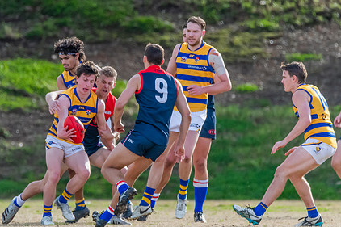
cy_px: 104
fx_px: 11504
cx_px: 91
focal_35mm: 1215
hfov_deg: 1.7
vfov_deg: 1.1
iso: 1250
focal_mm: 600
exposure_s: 1/1600
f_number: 6.3
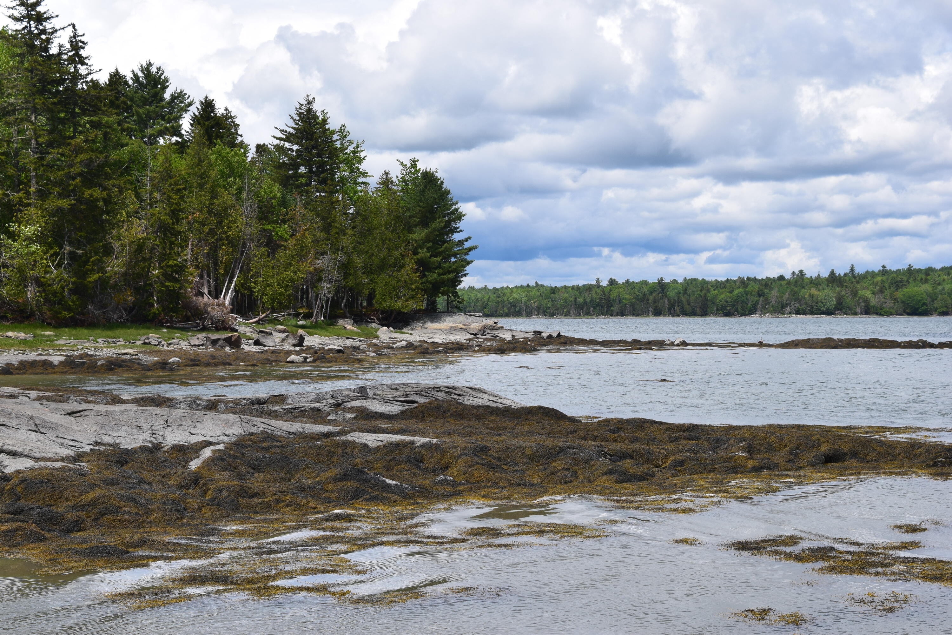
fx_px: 1587
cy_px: 318
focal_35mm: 60
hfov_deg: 33.4
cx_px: 476
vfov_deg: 22.6
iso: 200
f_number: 11
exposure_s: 1/500
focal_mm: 40
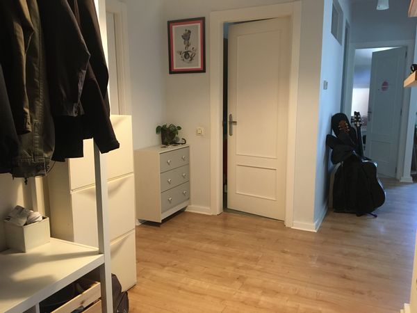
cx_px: 208
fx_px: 349
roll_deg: -0.3
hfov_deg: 61.7
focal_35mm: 29
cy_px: 156
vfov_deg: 48.2
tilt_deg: -9.1
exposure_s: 1/33
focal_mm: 4.15
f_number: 2.2
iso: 250
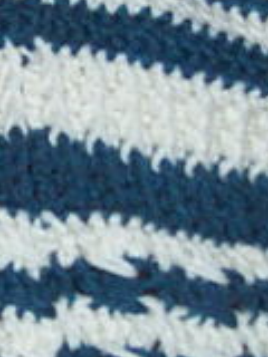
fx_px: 1486
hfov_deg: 10.2
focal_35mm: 144
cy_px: 94
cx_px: -4
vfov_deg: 13.7
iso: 200
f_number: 2.7
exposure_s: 1/64
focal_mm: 6
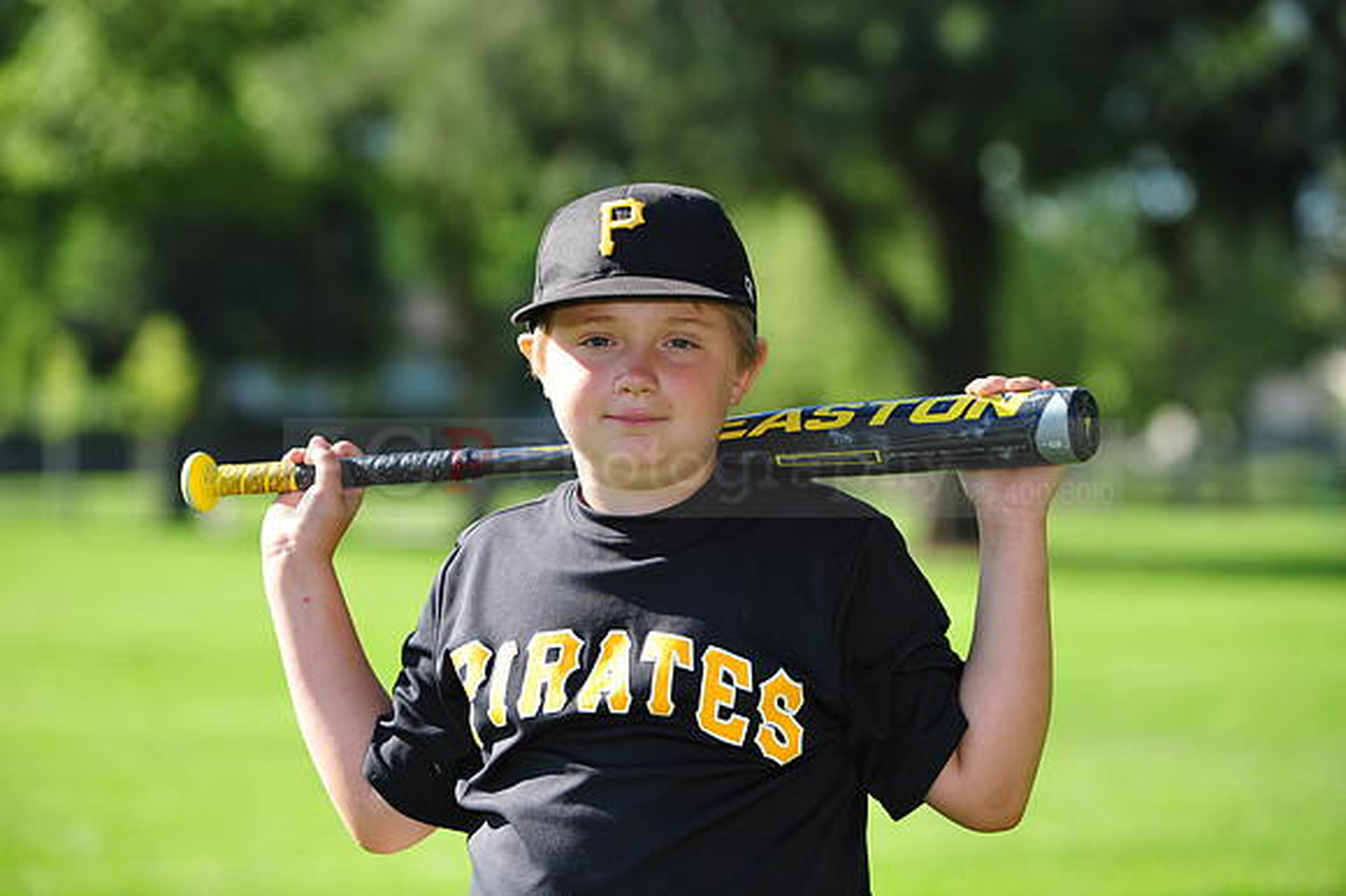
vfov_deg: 9.5
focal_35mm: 145
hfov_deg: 14.2
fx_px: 5418
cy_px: 448
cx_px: 673
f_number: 5
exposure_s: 1/500
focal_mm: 145
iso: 200
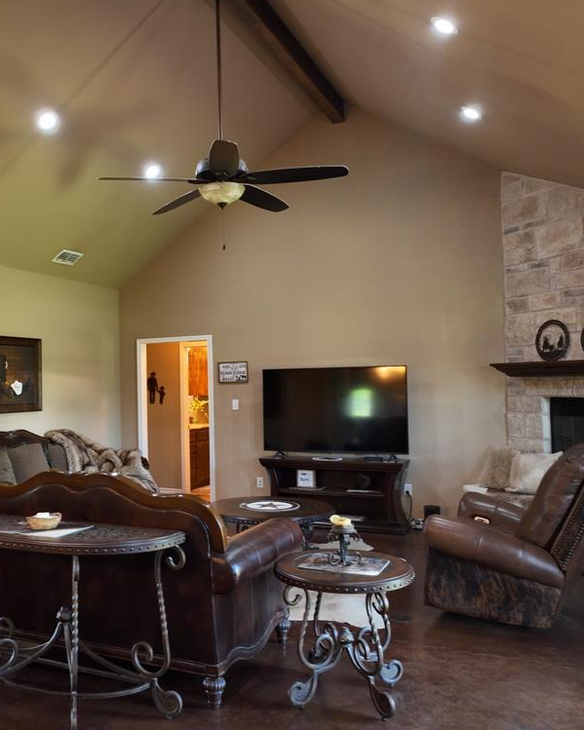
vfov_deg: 55.7
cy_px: 362
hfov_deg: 45.1
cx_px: 193
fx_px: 692
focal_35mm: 32
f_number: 2.8
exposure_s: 1/15
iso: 230
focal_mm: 12.29
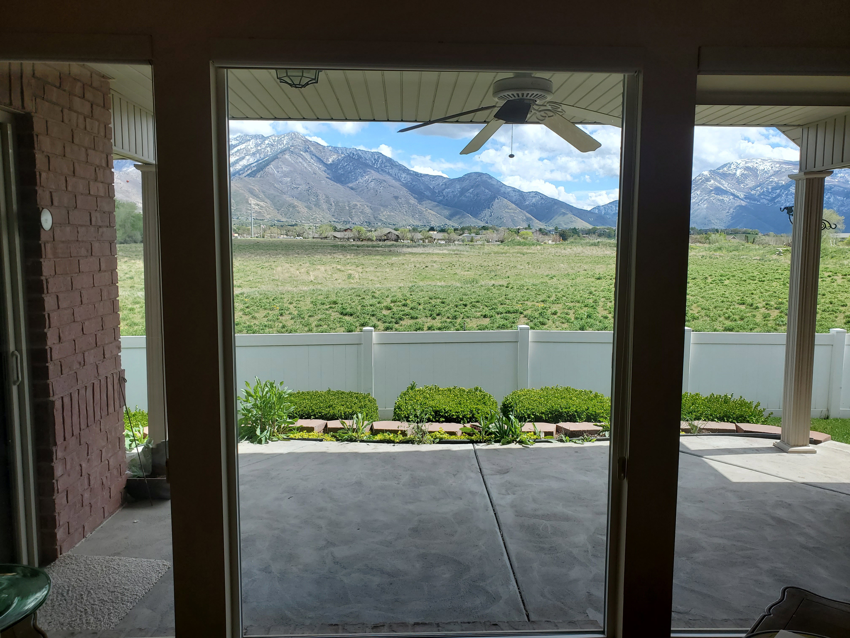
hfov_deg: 67.3
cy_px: 319
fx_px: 638
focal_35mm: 26
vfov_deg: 53.1
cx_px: 425
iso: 50
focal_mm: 4.3
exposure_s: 1/800
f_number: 2.4
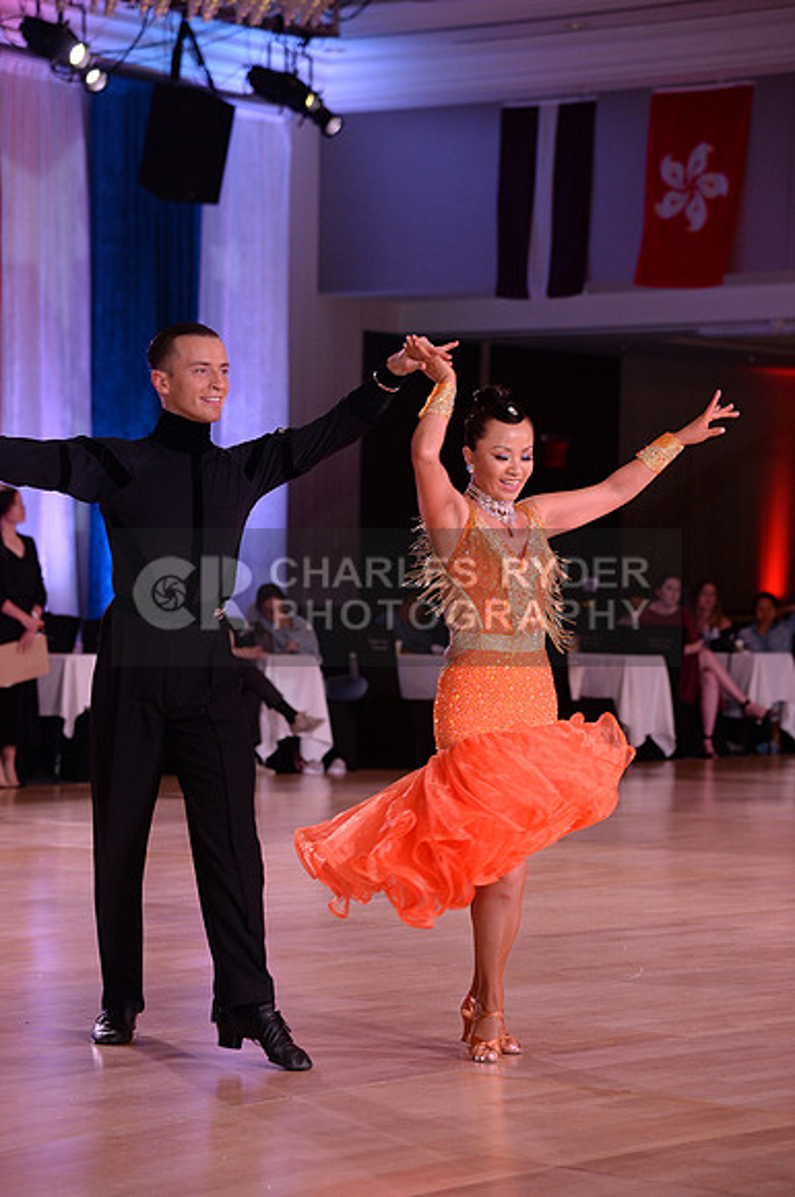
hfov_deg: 12.2
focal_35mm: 112
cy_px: 598
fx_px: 3721
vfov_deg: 18.3
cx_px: 398
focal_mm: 112
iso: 2000
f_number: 5
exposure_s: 1/250
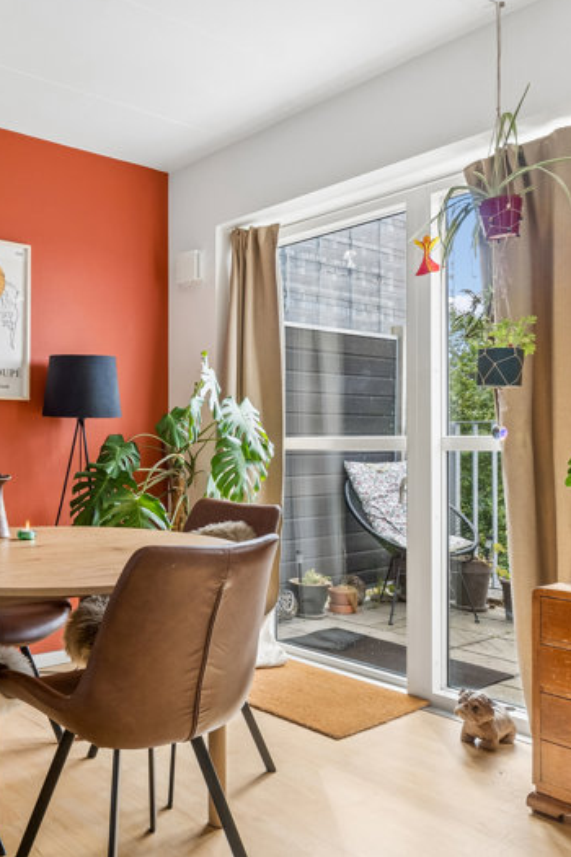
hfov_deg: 38.6
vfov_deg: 58.7
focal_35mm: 32
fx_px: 761
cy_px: 424
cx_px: 70
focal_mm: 14
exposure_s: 1/13
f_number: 8
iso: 200
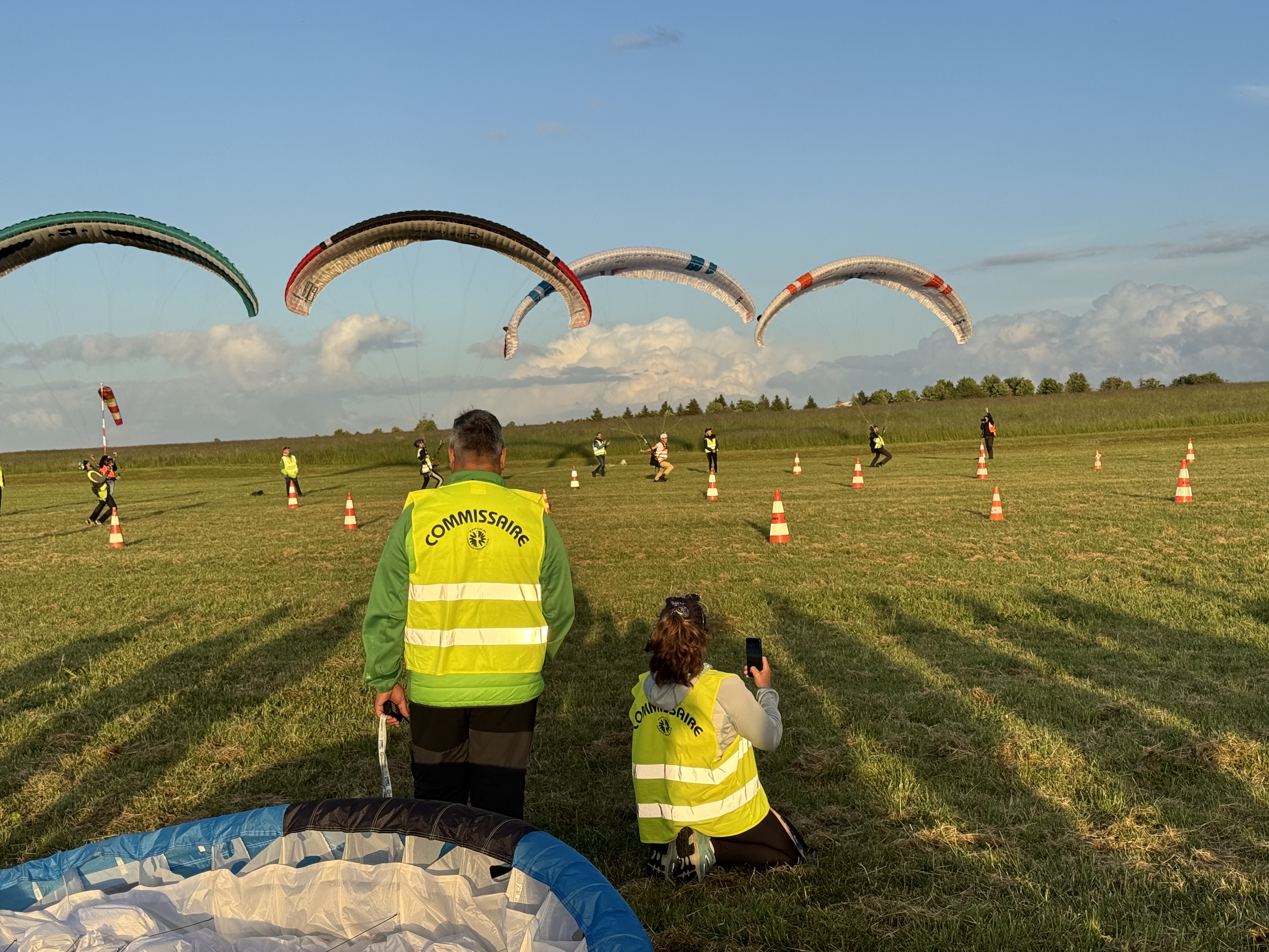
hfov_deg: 38.9
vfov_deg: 29.7
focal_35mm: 49
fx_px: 1796
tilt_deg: -0.9
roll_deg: +2.4
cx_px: 641
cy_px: 477
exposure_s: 1/2252
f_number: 1.78
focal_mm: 6.76
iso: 64
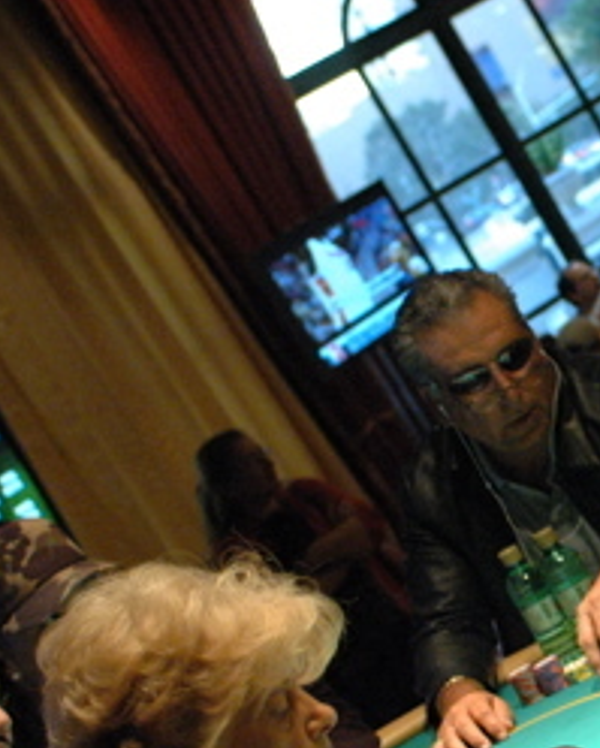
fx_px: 2459
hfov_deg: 13.5
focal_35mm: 111
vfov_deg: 17.1
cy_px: 602
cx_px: 739
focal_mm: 28
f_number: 2.8
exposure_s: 1/125
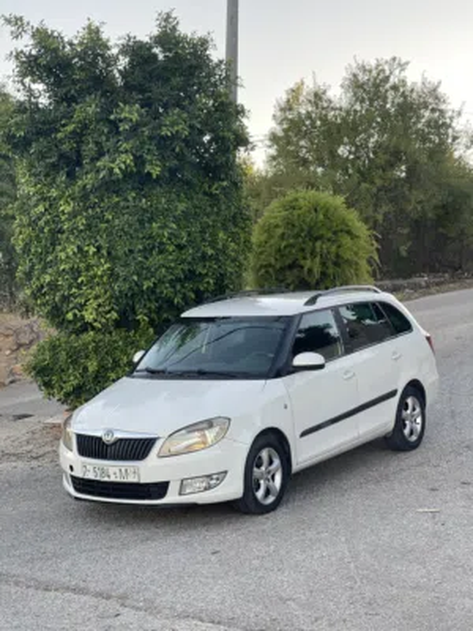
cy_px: 316
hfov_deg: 22.9
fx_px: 1166
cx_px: 236
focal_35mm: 64
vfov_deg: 30.3
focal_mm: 7.5
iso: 64
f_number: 2.2
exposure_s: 1/121
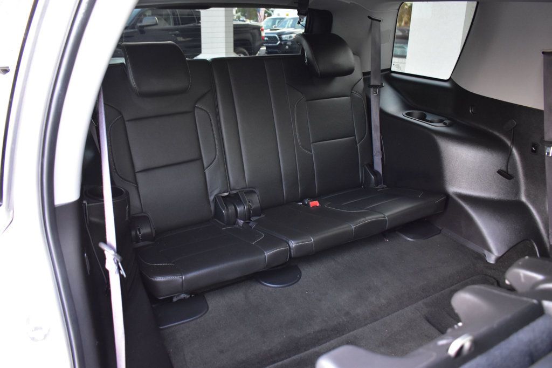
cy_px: 184
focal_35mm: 27
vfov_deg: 47.9
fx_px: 414
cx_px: 276
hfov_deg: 67.4
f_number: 3.5
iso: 1600
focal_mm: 18
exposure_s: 1/8
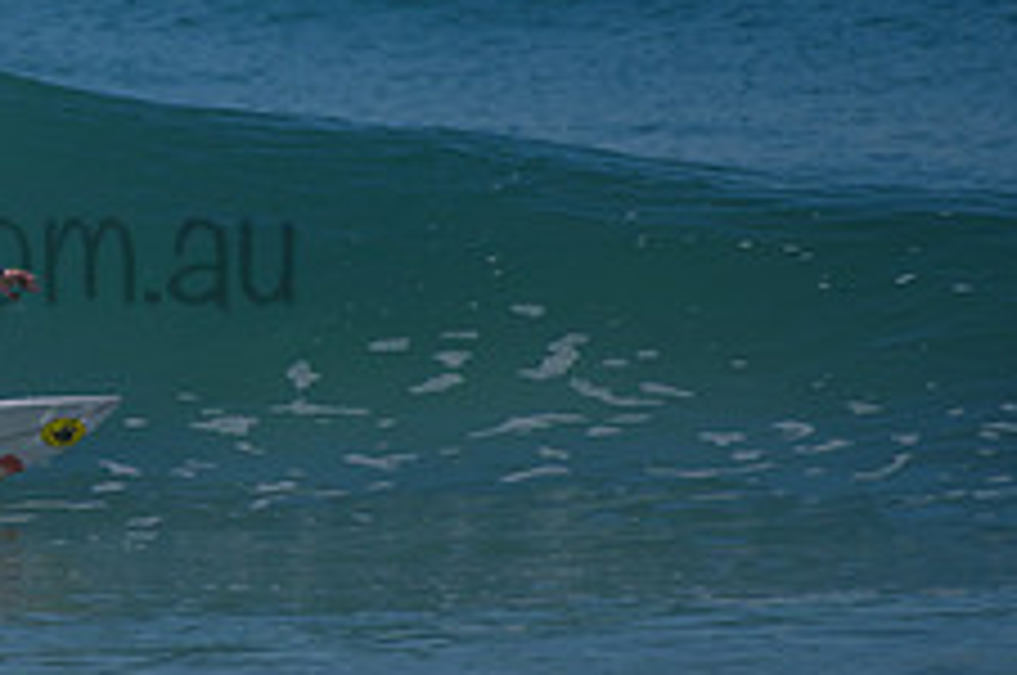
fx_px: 36277
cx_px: -180
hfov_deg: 1.6
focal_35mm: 1286
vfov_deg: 1.1
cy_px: 200
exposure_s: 1/2000
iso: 125
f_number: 5.6
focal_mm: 500
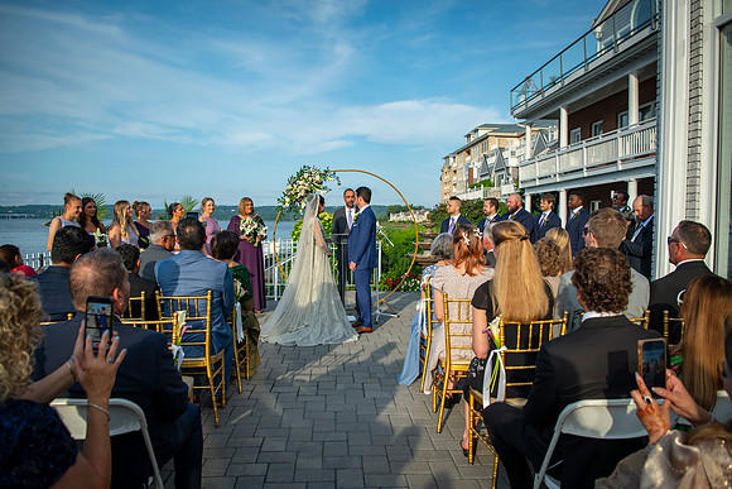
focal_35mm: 26
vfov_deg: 50.2
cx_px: 364
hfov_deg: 70.1
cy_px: 240
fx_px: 521
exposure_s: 1/8000
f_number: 4
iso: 800
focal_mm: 24
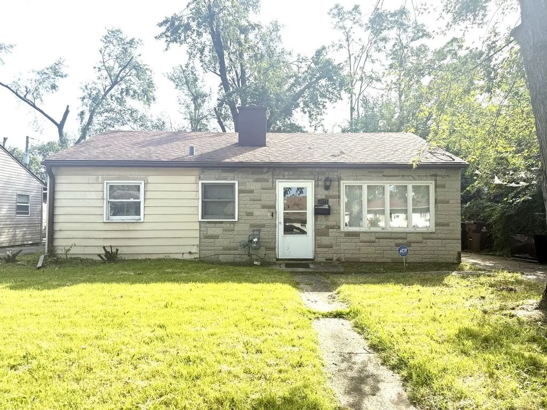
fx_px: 379
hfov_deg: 71.6
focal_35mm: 24
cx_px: 274
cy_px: 205
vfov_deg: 56.8
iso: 100
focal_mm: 6.76
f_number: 1.78
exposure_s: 1/1949
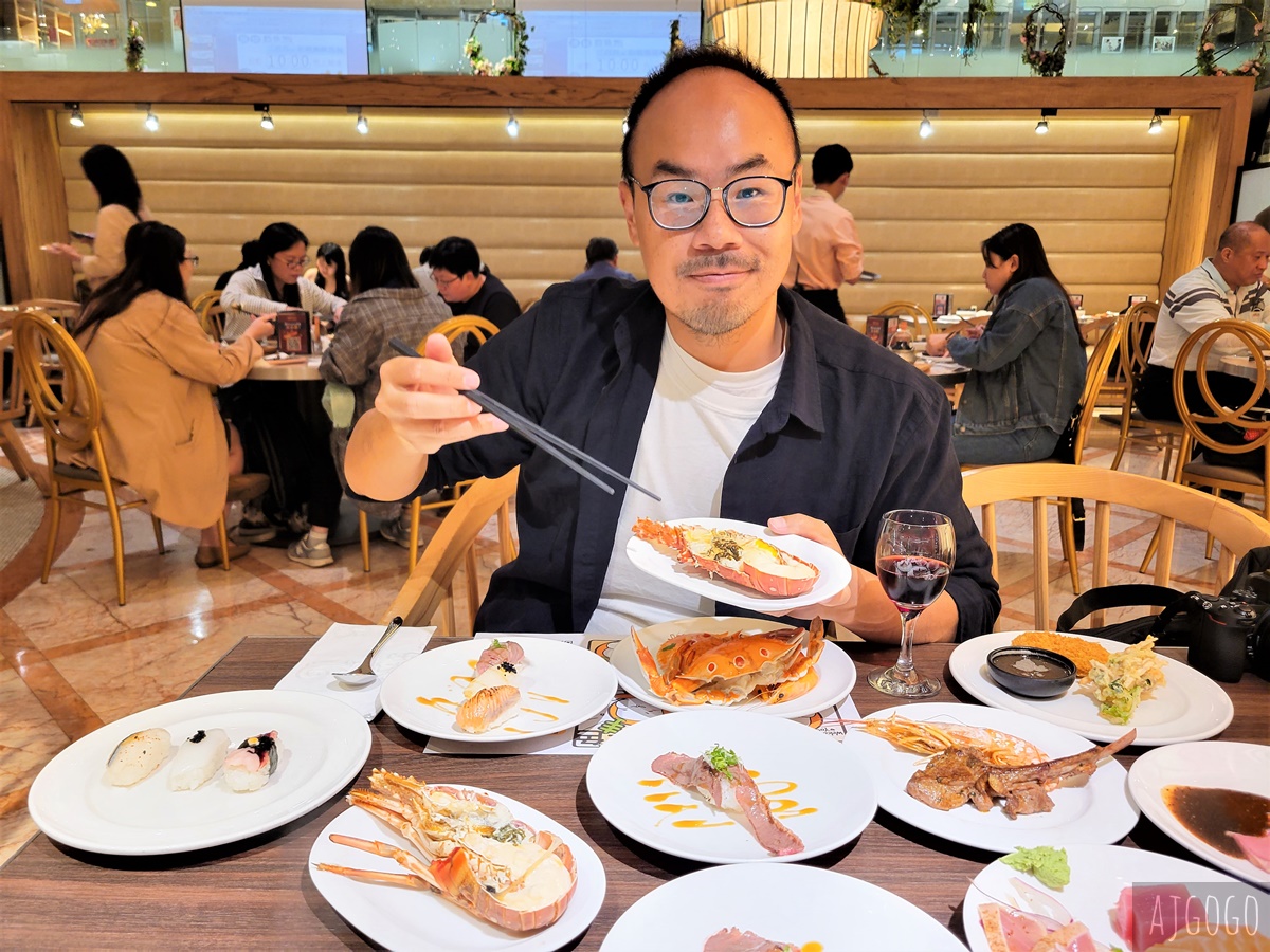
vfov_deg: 53.1
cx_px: 635
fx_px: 954
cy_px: 476
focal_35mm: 26
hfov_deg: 67.3
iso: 200
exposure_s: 1/60
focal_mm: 5.4
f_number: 1.8
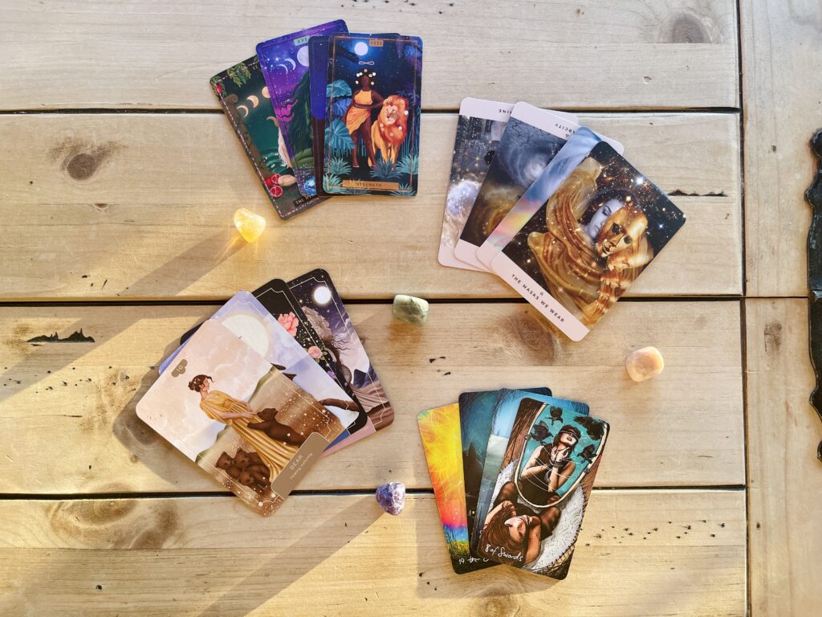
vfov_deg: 53.1
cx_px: 411
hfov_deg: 67.3
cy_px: 308
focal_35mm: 26
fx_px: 617
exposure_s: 1/121
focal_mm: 5.1
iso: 64
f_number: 1.6
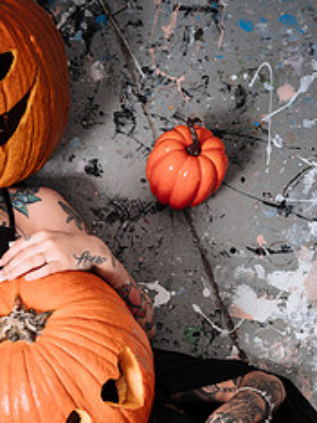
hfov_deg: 18.5
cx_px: 79
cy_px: 296
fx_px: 965
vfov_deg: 24.6
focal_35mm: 79
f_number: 4
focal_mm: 40.3
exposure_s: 1/125
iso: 100
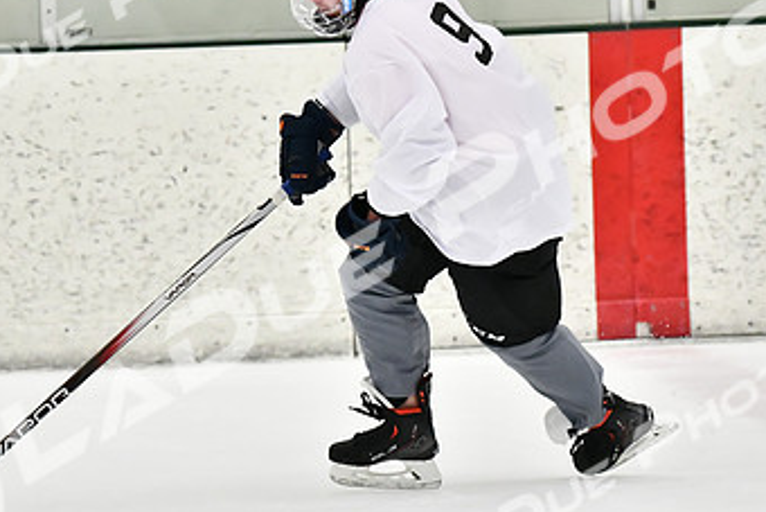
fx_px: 6808
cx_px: 302
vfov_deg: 4.3
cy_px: 276
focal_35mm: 320
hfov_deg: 6.4
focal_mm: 125
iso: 6400
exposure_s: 1/2000
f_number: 2.8
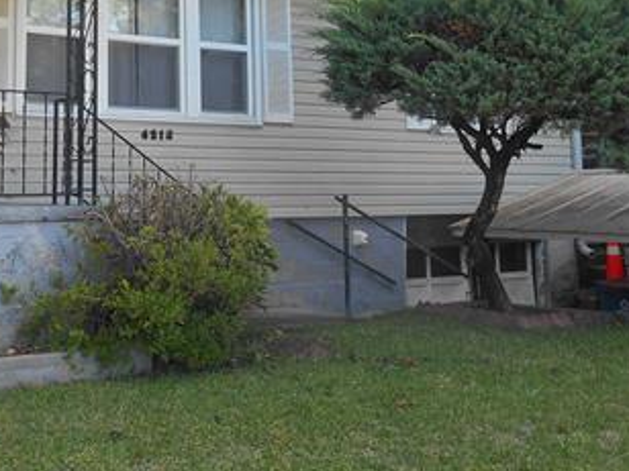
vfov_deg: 26.3
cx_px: 133
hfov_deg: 34.5
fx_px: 981
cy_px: 63
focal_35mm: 54
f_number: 3.4
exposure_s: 1/100
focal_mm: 4.7
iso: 80
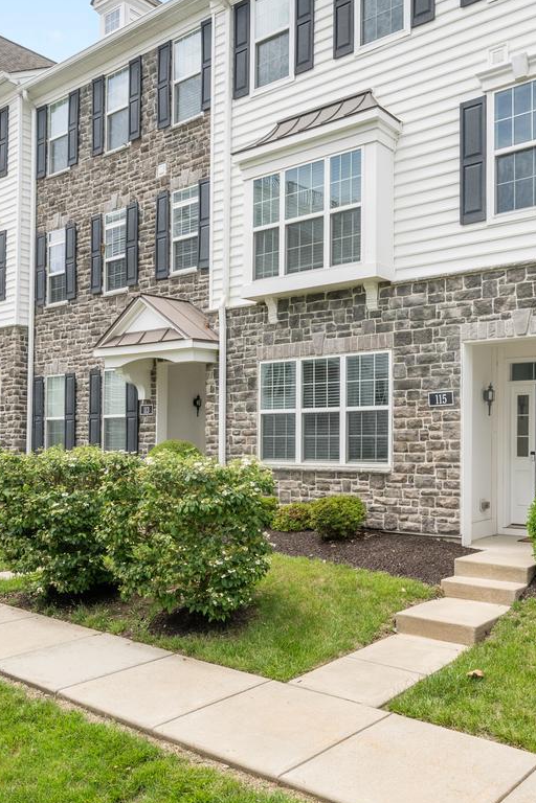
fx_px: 692
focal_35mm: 31
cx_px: 356
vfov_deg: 59.9
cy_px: 330
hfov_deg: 41.8
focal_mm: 15.5
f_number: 6.3
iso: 320
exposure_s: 1/1000
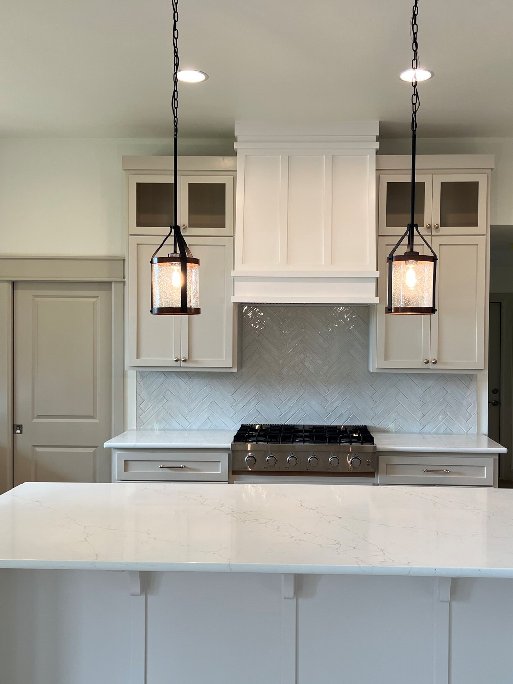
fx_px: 691
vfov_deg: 52.6
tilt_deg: -2.2
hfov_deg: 40.7
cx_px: 282
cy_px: 343
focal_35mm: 35
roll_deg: -0.7
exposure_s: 1/120
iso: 50
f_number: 1.5
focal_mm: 5.7
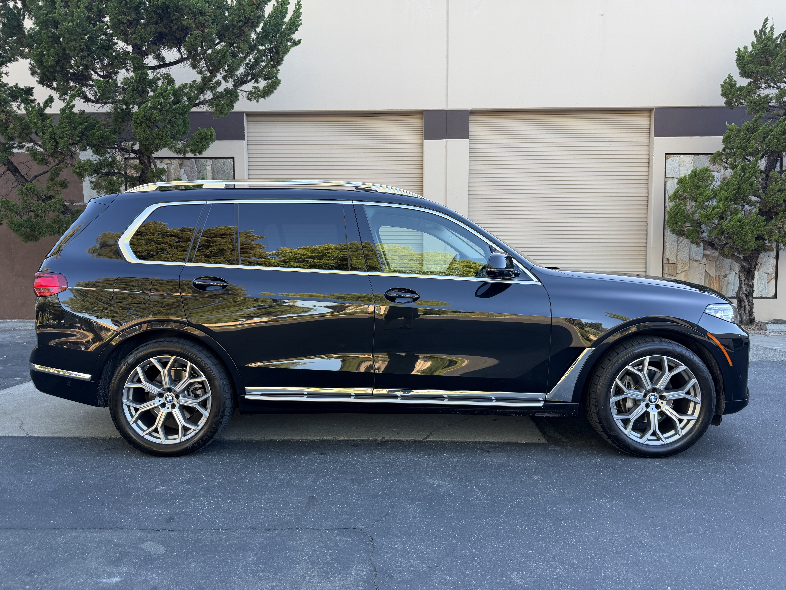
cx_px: 393
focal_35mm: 24
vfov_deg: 56.8
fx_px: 545
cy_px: 295
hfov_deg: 71.6
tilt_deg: -2.2
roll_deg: +0.5
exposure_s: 1/190
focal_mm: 6.76
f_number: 1.78
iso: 64
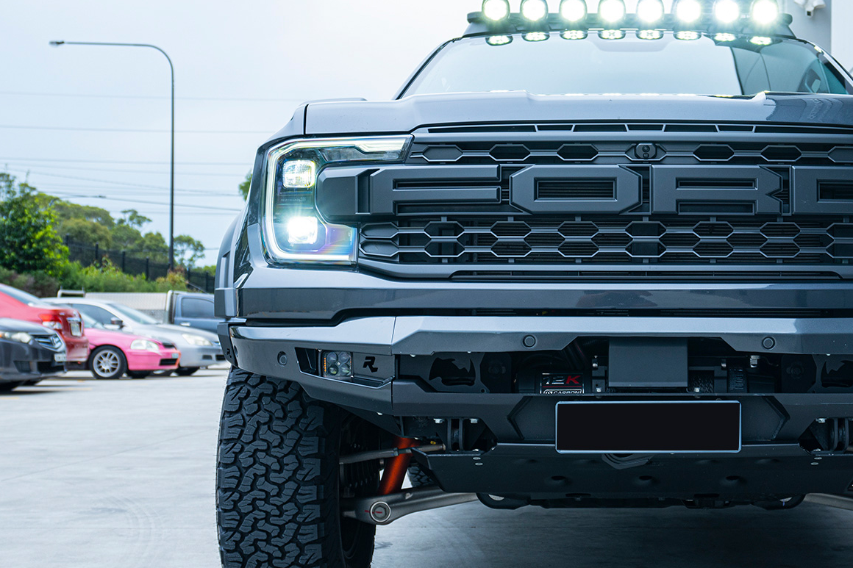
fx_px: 1066
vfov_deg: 29.8
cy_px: 316
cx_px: 651
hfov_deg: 42.1
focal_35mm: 45
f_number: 4.5
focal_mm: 29
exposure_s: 1/80
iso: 100
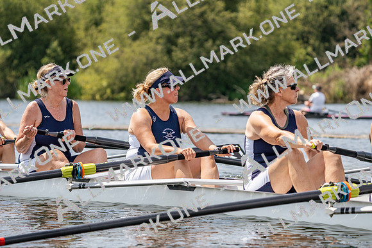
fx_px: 2067
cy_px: 124
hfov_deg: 10.3
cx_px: 186
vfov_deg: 6.9
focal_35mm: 200
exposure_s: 1/1600
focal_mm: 200
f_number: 5.6
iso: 250
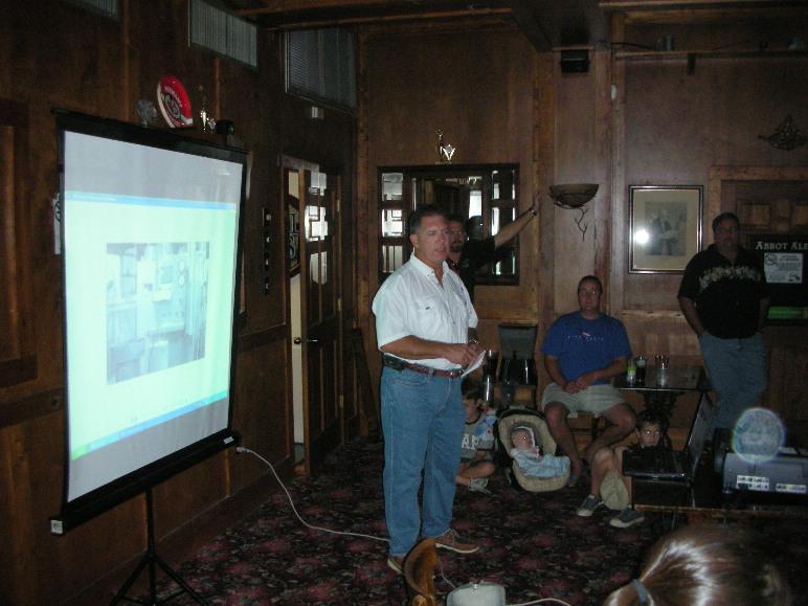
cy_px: 303
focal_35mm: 35
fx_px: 817
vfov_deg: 40.7
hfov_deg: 52.6
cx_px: 404
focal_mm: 5.8
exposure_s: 1/60
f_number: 2.8
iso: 255
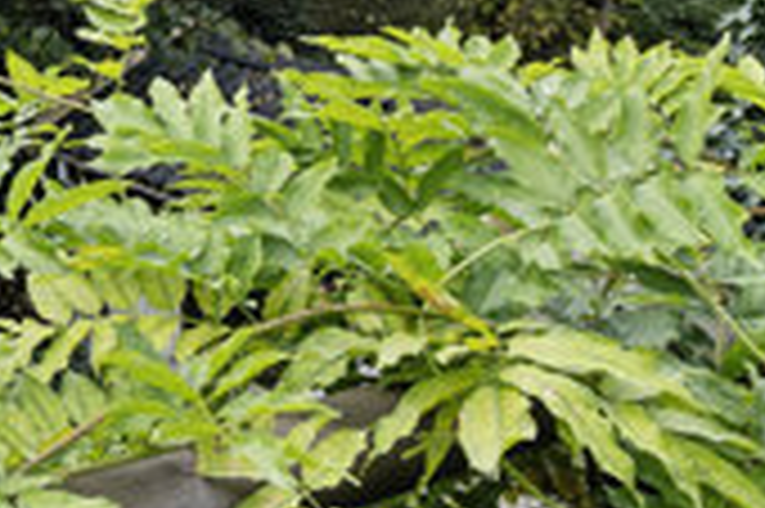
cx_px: -616
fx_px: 1698
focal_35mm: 80
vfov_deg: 14.7
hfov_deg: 19.2
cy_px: -429
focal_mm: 17
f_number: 9
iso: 200
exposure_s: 1/50
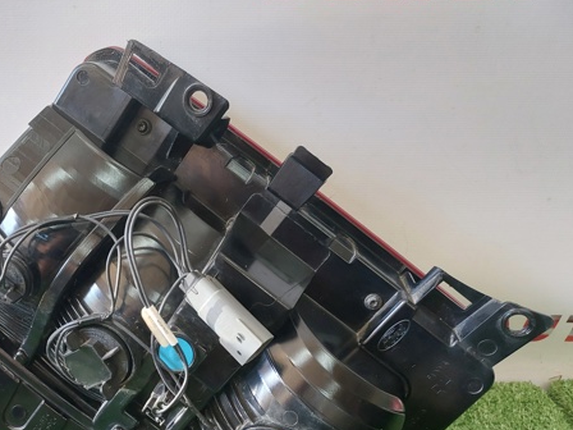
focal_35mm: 40
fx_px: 662
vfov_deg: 35.4
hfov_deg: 45.7
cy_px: 302
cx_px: 170
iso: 200
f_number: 1.8
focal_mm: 5.32
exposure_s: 1/60
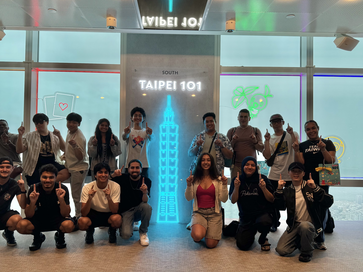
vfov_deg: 48.2
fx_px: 304
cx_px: 175
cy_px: 148
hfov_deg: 61.6
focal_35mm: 29
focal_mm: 6.76
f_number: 1.78
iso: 80
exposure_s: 1/284
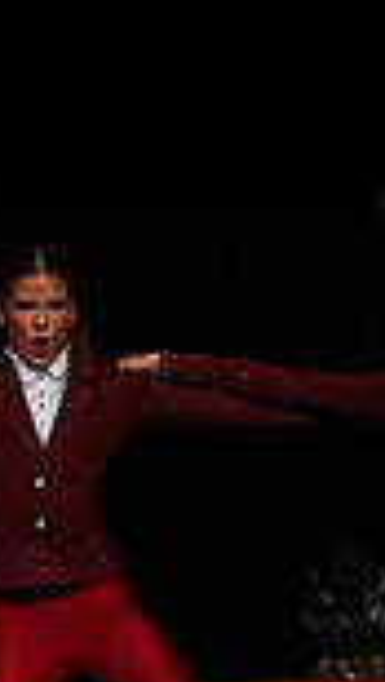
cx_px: -805
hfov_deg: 2.9
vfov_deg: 5.2
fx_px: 7561
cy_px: 496
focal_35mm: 418
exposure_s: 1/1000
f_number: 4
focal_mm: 71
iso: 6400
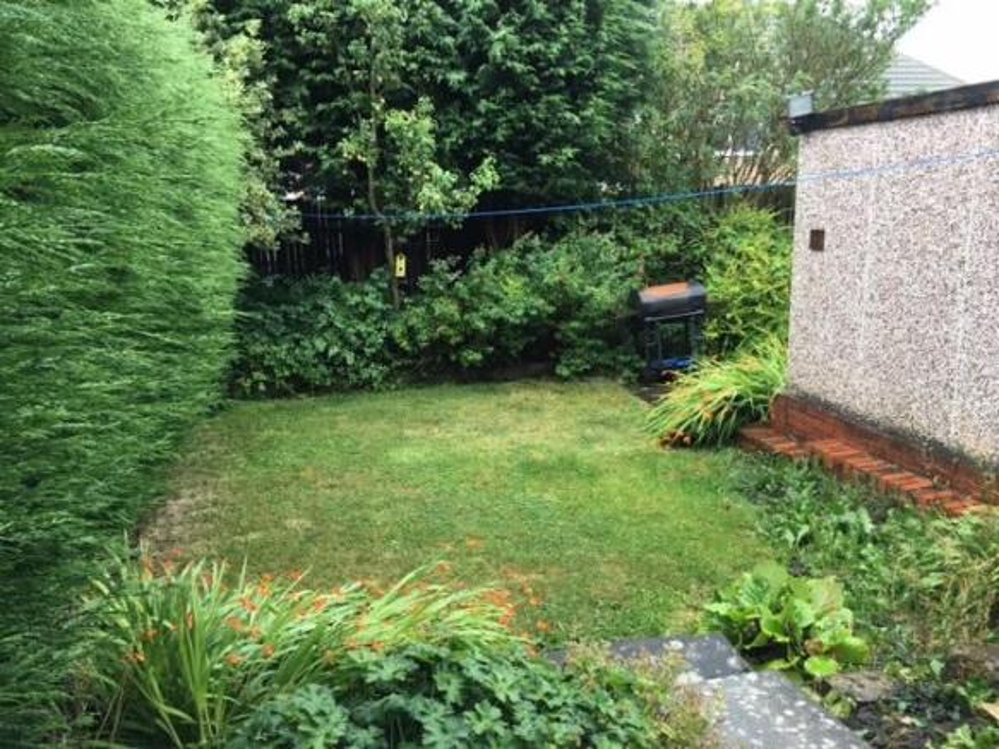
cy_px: 374
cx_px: 500
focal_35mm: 29
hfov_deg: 61.7
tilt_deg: -11.8
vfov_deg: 48.2
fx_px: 837
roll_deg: +1.3
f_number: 2.2
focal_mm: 4.15
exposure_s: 1/33
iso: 25
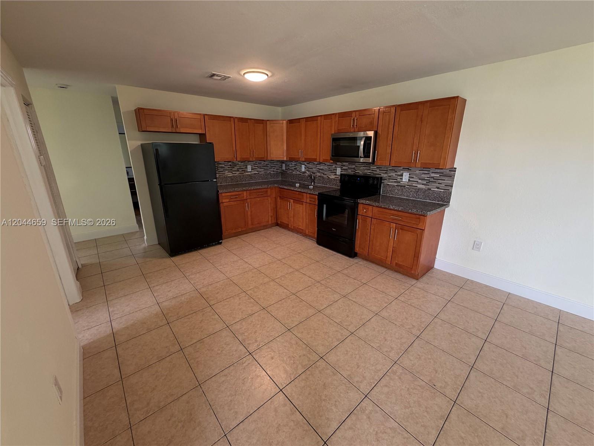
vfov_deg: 85.7
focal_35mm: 14
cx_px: 297
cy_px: 223
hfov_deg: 102.1
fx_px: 240
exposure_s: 1/60
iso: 200
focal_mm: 2.22
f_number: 2.2
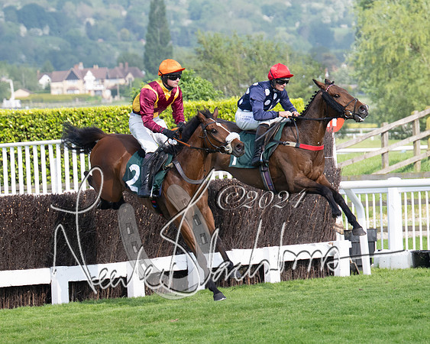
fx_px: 3445
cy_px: 210
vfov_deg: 5.7
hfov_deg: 7.1
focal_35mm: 271
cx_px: 238
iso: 400
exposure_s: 1/1600
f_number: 4
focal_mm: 125
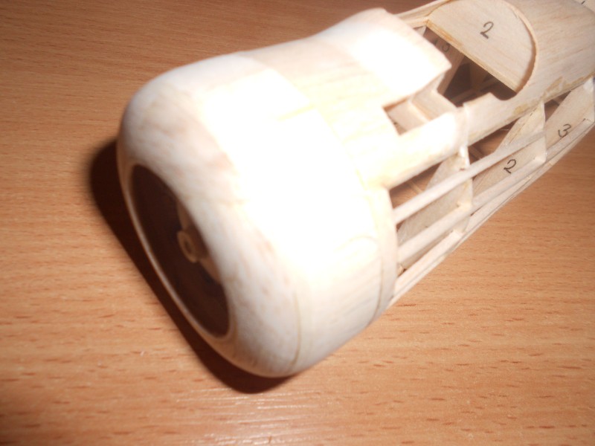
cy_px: 223
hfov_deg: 67.3
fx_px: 447
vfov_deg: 53.1
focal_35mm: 26
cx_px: 298
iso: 80
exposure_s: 1/25
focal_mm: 4.6
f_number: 8
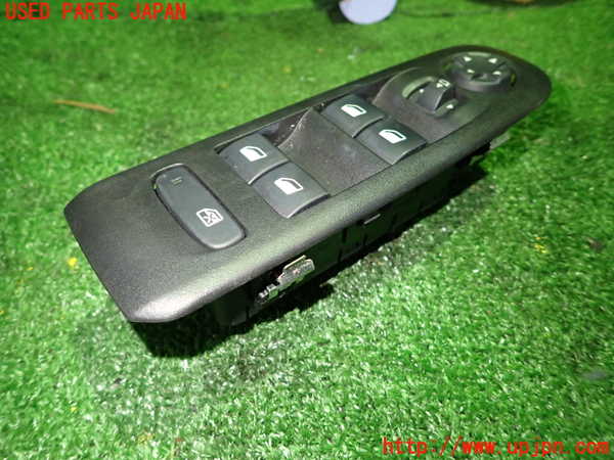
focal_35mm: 25
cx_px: 307
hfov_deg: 69.4
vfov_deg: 54.9
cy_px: 230
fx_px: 443
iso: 500
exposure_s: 1/30
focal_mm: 4.5
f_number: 2
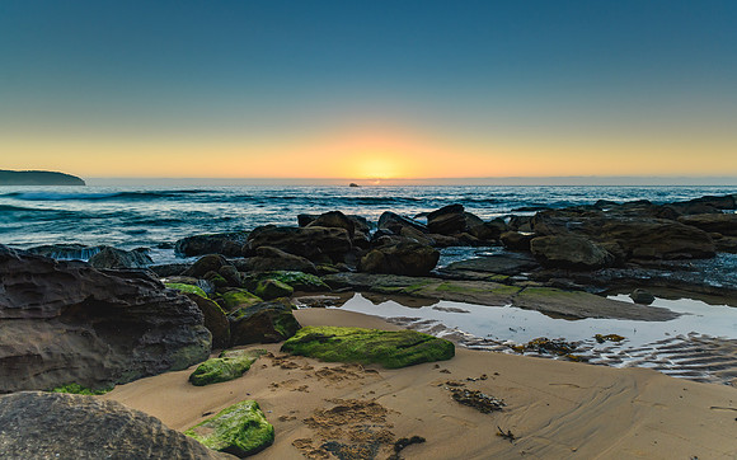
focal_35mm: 25
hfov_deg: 72.7
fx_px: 501
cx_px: 372
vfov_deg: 49.3
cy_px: 215
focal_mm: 16
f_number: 8
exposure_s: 1/3
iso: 100
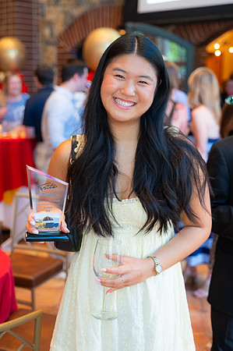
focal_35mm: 52
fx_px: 506
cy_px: 176
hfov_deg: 25.9
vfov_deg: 38.2
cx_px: 116
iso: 2000
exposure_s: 1/125
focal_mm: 52
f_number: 2.8
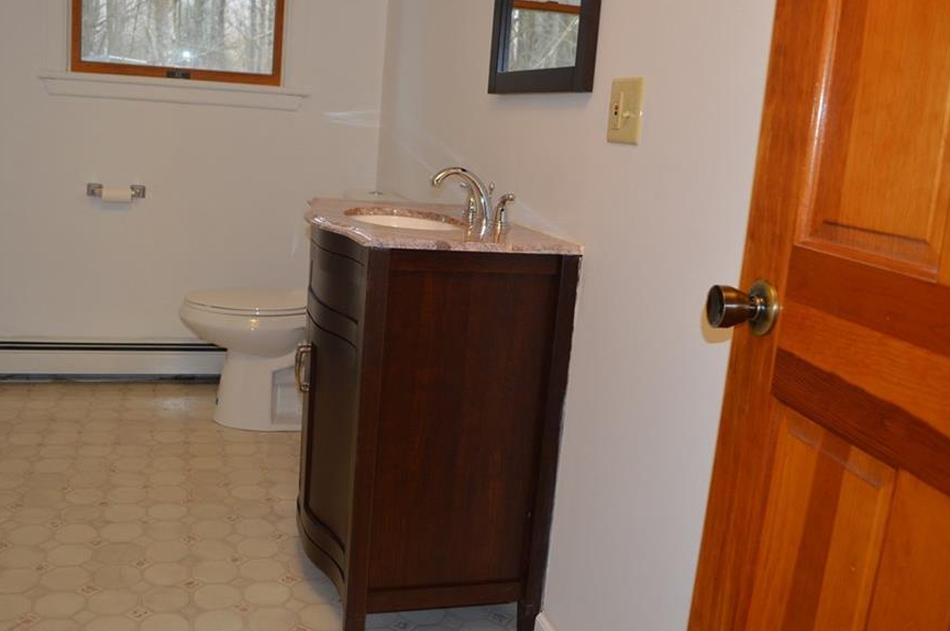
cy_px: 291
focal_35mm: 32
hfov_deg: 58.7
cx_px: 435
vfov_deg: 41.0
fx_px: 843
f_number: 3.5
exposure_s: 1/60
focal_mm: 18
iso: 500
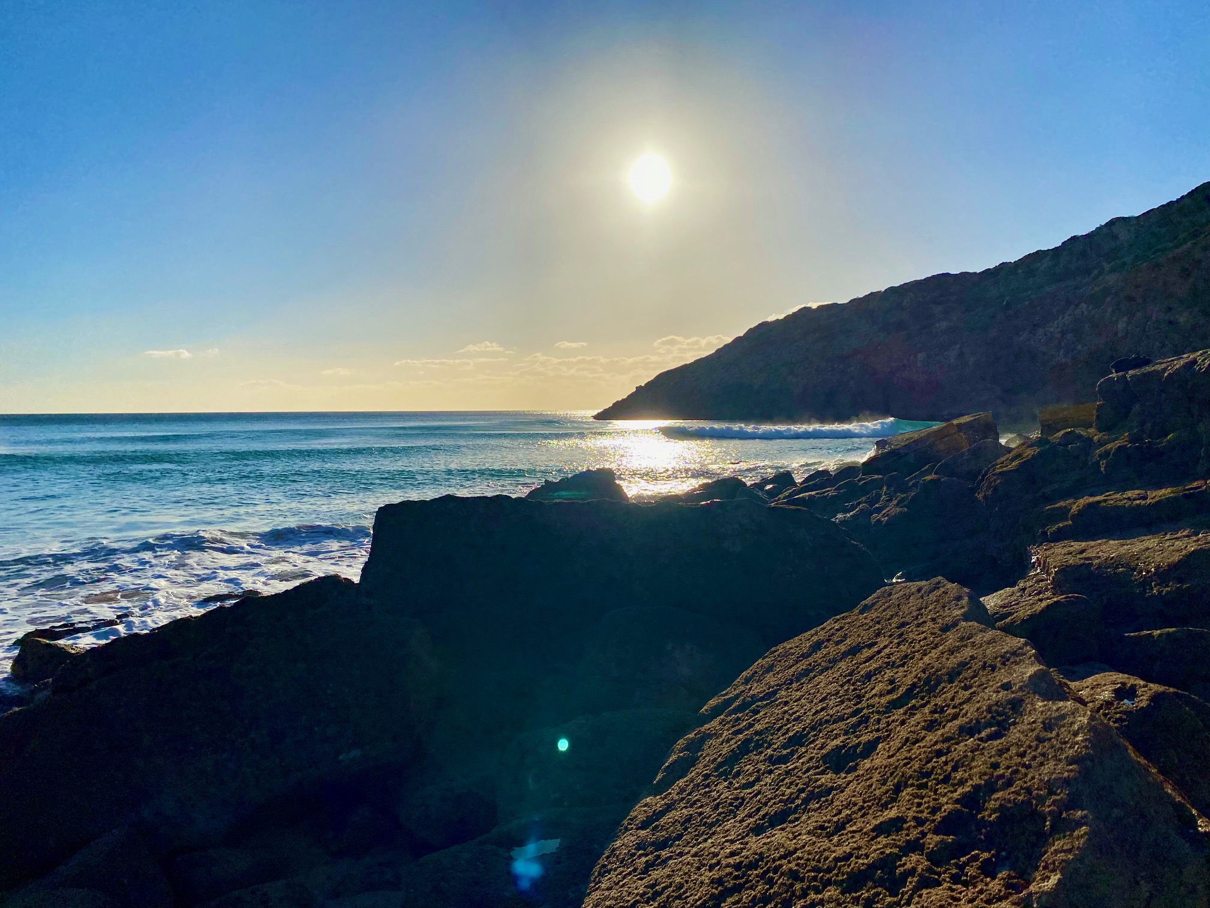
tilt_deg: -4.1
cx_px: 605
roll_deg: +1.1
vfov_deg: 53.1
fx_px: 909
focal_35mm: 26
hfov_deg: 67.3
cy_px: 454
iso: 32
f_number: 1.8
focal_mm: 4.25
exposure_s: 1/10417
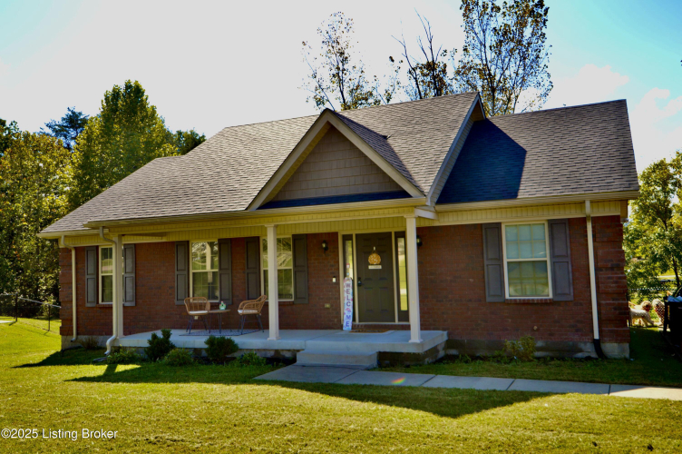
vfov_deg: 41.6
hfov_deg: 59.5
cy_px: 227
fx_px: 596
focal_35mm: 32
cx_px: 341
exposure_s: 1/160
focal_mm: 21
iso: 100
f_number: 4.5
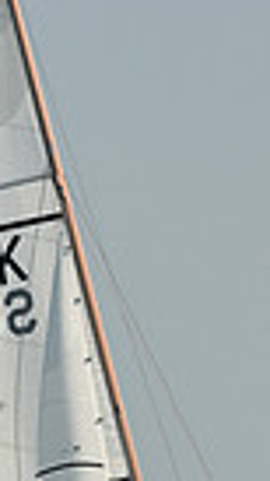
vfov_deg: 3.0
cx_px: 167
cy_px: 699
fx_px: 9297
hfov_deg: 1.7
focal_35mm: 730
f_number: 6.3
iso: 250
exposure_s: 1/640
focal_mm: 165
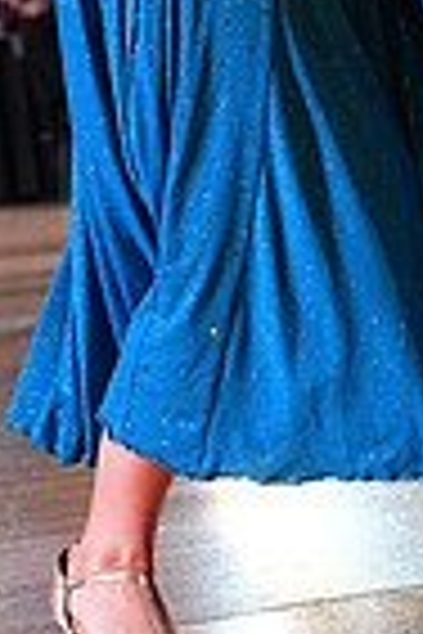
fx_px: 5058
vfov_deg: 7.1
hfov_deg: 4.8
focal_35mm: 287
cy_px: -274
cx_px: 614
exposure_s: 1/400
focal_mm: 70
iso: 6400
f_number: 5
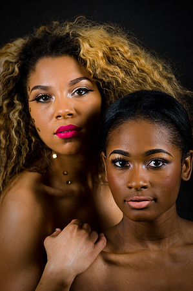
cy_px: 146
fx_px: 1451
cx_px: 96
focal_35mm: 180
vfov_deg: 11.4
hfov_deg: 7.6
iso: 200
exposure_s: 1/125
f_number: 5.6
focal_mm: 180
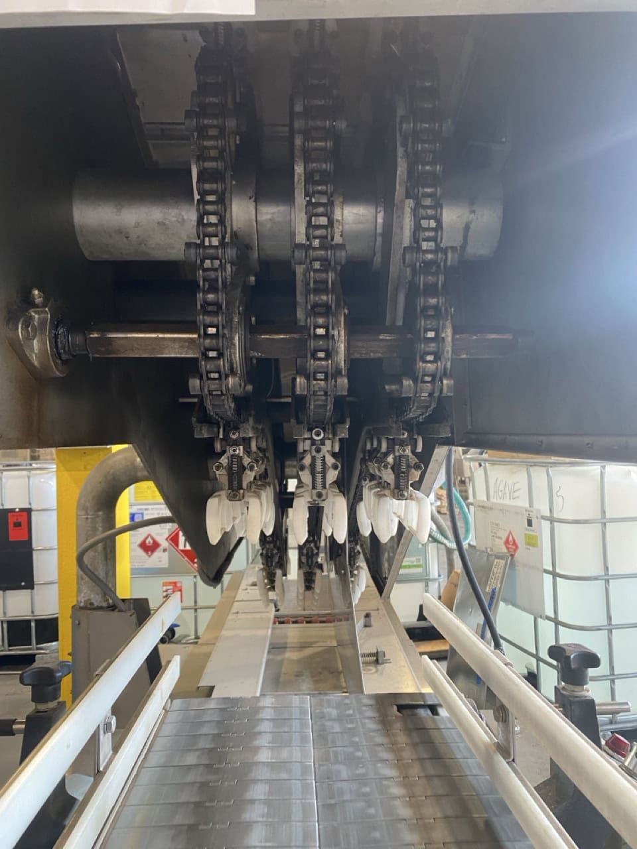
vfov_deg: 67.3
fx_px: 638
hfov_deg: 53.1
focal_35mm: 26
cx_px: 318
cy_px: 424
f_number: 1.8
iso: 125
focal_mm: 4.2
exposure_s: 1/60
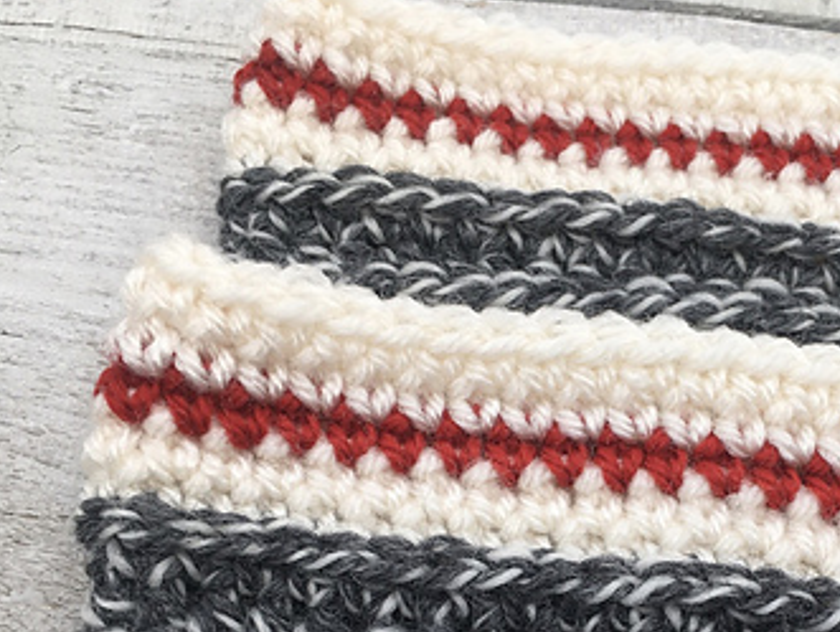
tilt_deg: -68.8
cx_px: 627
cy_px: 591
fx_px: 1360
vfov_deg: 25.2
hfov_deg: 33.6
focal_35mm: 56
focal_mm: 4.15
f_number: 2.2
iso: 25
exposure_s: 1/120
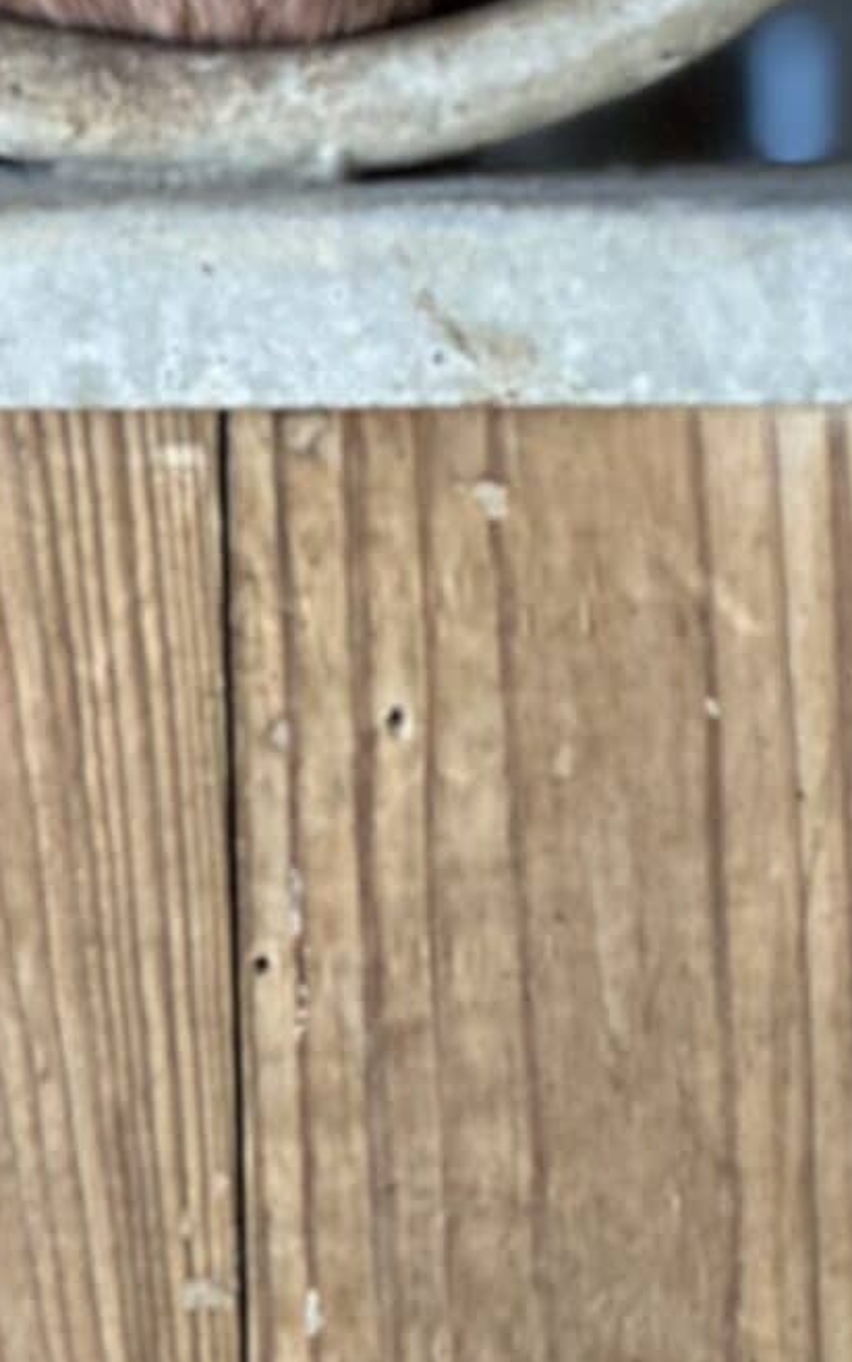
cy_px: -840
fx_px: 11806
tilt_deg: -1.6
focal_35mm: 318
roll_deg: -0.4
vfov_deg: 6.5
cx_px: 1007
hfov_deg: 4.1
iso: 160
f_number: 2.8
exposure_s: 1/121
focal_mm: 9
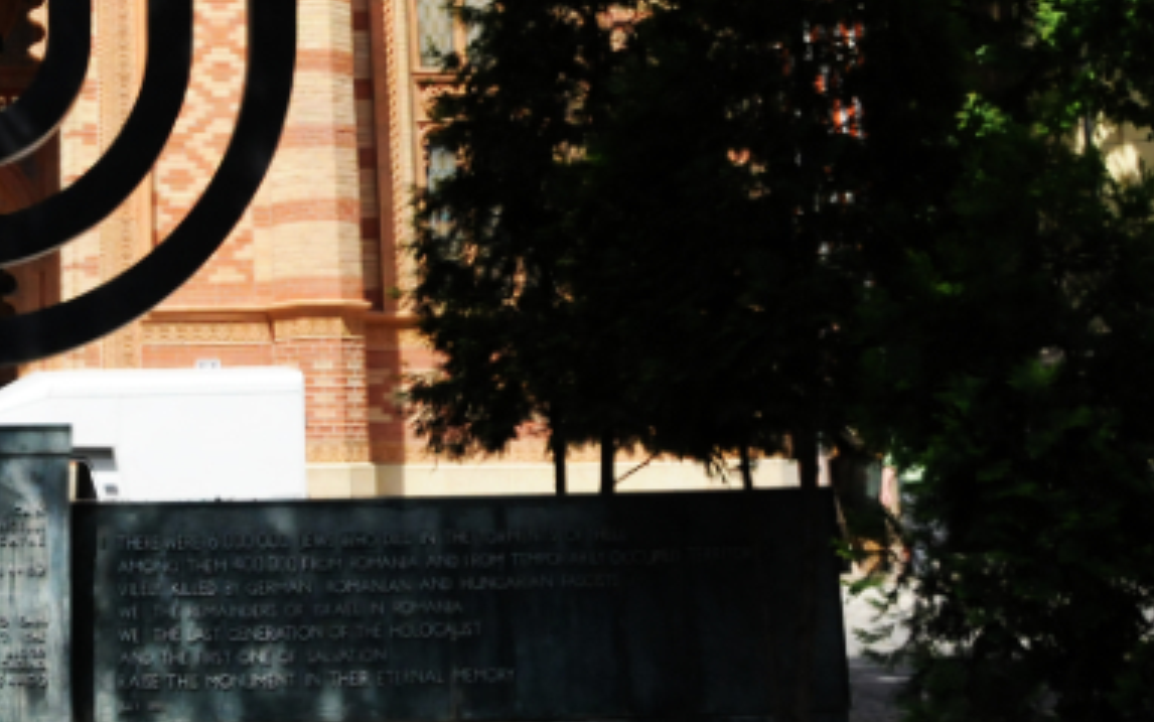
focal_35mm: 72
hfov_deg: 27.0
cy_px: -251
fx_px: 2265
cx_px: 9
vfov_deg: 16.9
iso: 1000
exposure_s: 1/2500
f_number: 9
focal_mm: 18
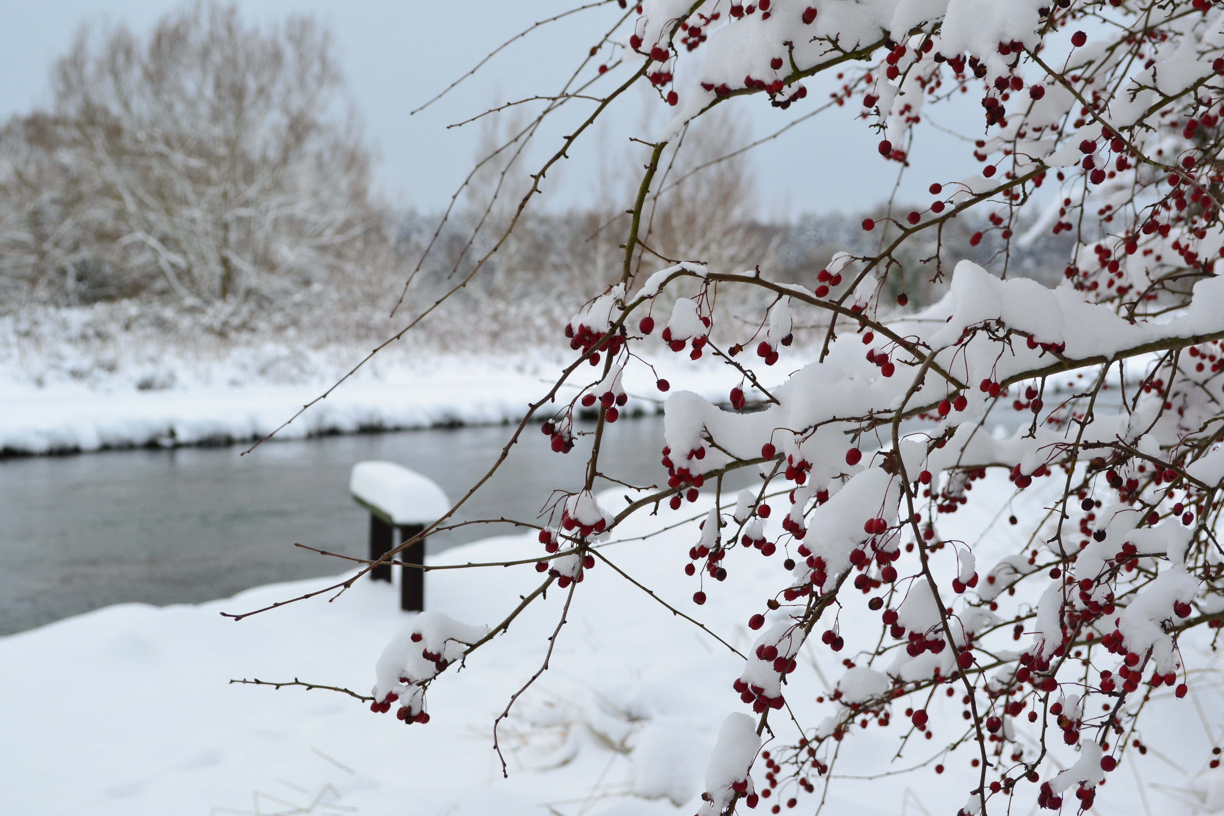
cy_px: 408
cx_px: 612
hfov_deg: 30.5
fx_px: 2244
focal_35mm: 66
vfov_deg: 20.6
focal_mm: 44
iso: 400
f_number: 10
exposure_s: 1/250
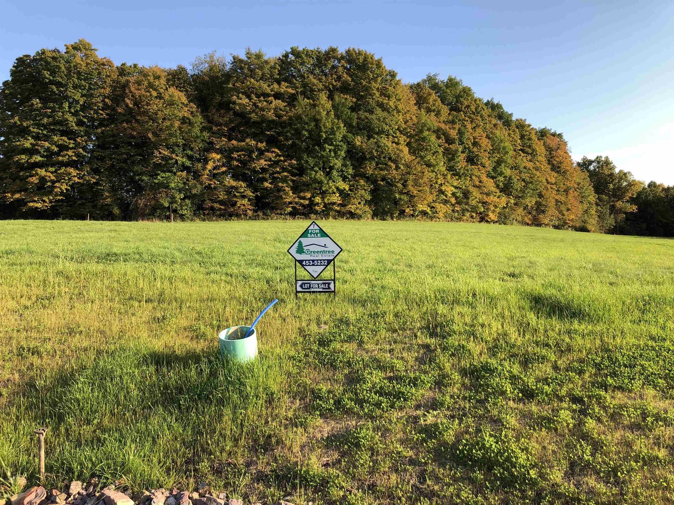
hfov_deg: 63.4
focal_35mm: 28
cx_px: 337
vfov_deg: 49.7
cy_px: 252
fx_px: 545
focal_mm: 3.99
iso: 20
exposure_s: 1/430
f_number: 1.8
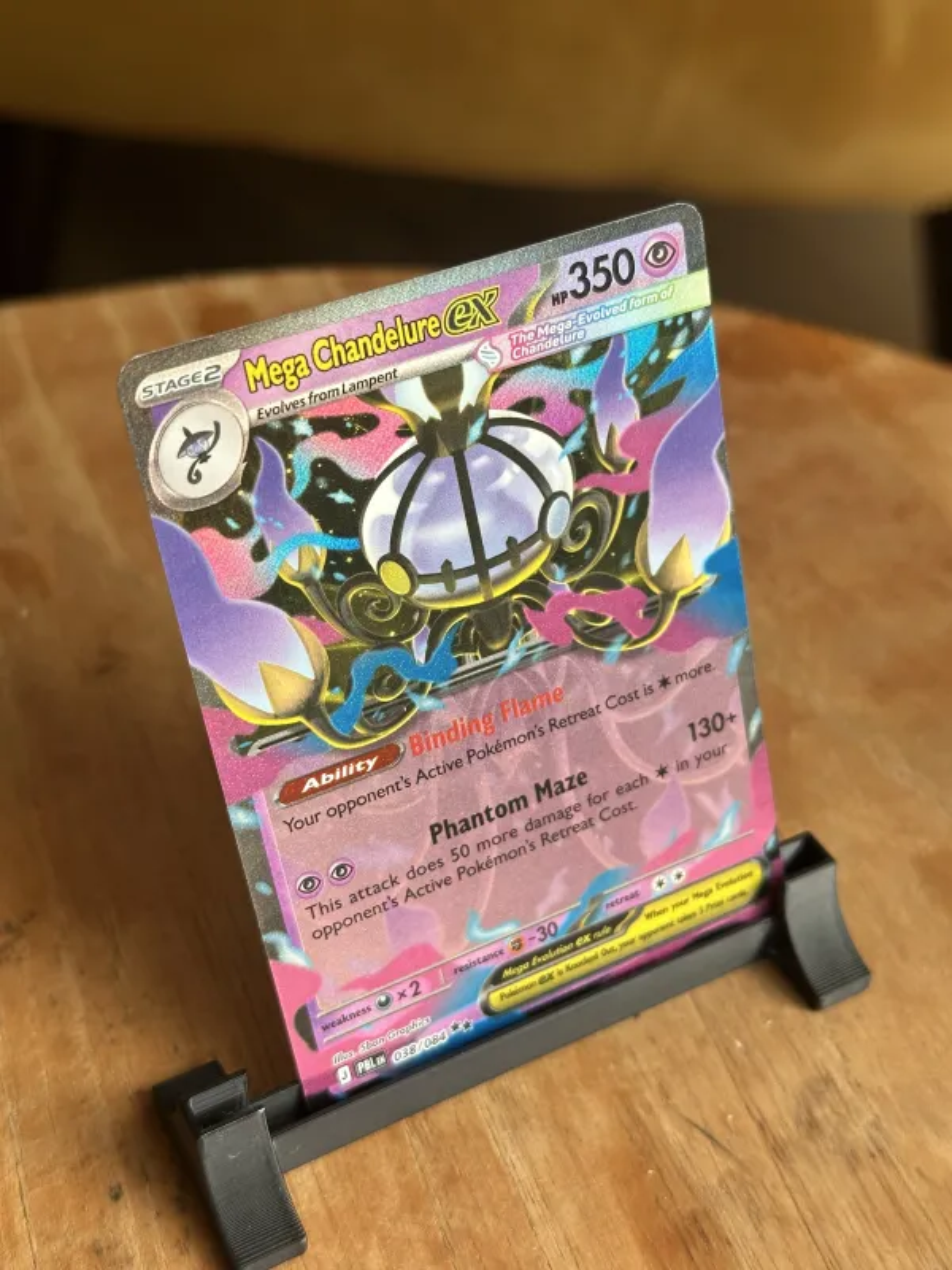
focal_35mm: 48
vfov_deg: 39.7
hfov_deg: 30.3
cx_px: 476
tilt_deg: -43.2
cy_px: 635
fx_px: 1760
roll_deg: -4.4
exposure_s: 1/121
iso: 64
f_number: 1.78
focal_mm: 6.86
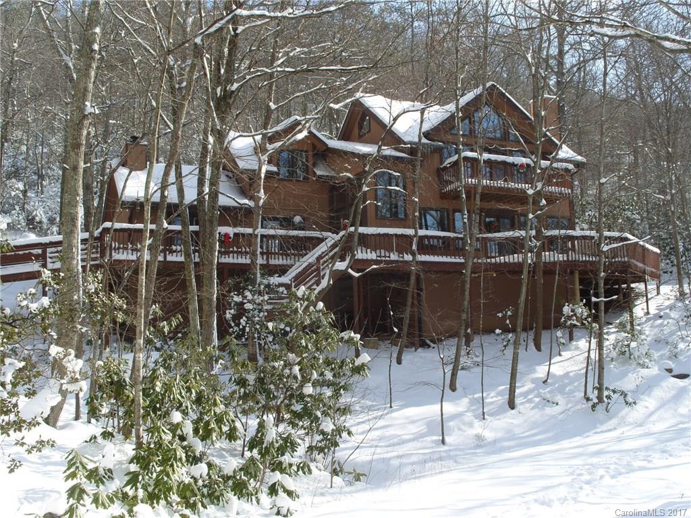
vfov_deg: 40.7
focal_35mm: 35
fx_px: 699
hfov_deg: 52.6
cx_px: 346
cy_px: 259
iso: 80
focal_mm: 7.8
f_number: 5.3
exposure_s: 1/250
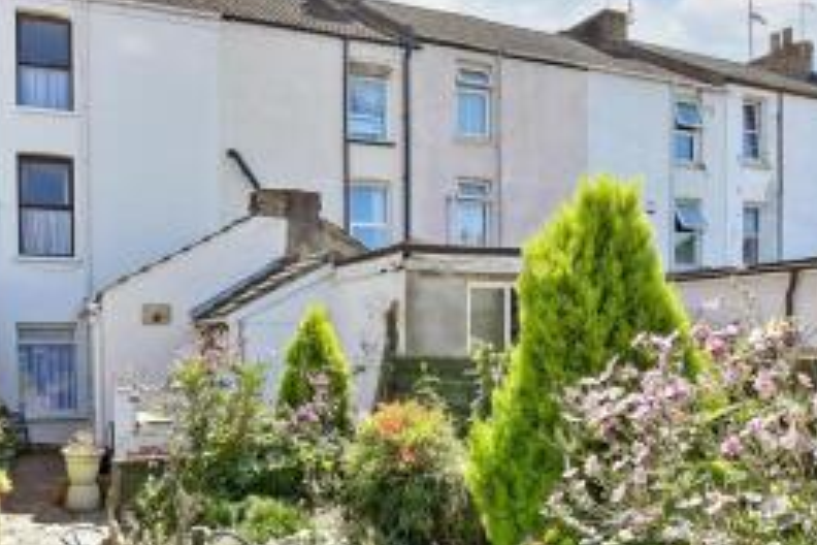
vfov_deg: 47.1
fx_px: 613
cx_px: 260
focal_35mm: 27
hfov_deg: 65.3
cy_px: 367
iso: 250
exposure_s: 1/200
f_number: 7.1
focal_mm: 10
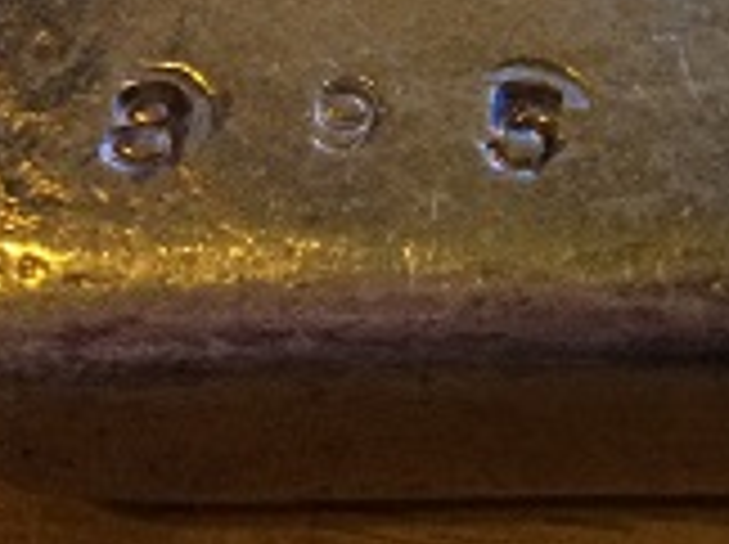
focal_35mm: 117
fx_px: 2460
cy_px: 49
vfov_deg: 12.5
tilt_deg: -62.0
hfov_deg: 14.8
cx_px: 1294
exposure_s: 1/20
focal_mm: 4.15
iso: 320
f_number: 2.2
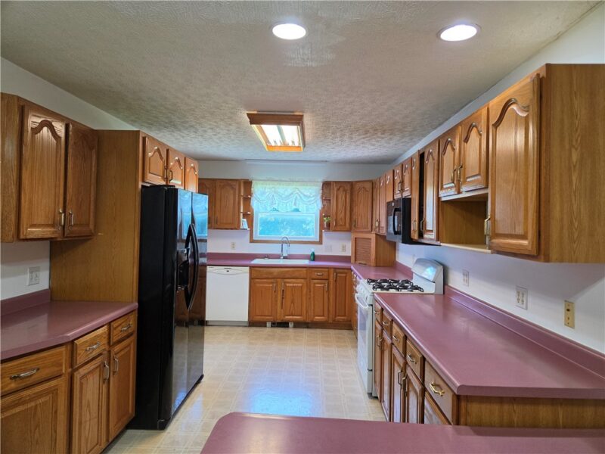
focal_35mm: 23
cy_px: 227
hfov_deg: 73.9
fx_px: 402
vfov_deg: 58.9
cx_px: 302
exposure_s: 1/120
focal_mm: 5.4
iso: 160
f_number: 1.8
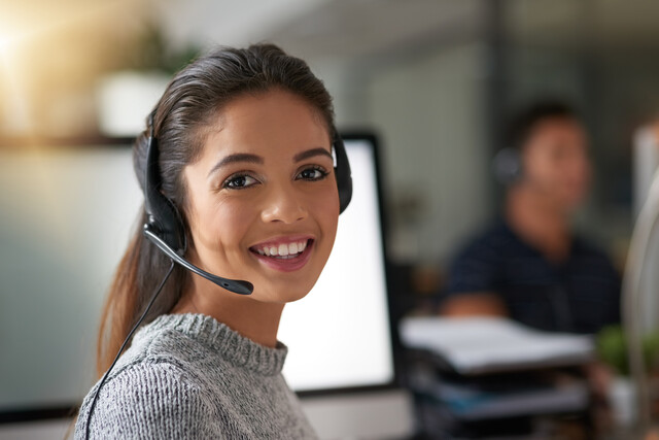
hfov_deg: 23.9
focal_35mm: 85
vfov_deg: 16.1
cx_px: 330
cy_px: 220
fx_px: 1556
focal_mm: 85
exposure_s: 1/125
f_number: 2
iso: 500
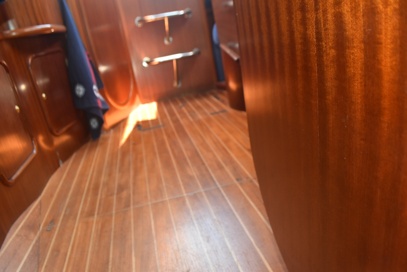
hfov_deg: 67.3
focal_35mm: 27
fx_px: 305
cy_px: 136
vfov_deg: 48.0
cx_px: 204
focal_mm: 18
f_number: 4.5
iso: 800
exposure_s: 1/80
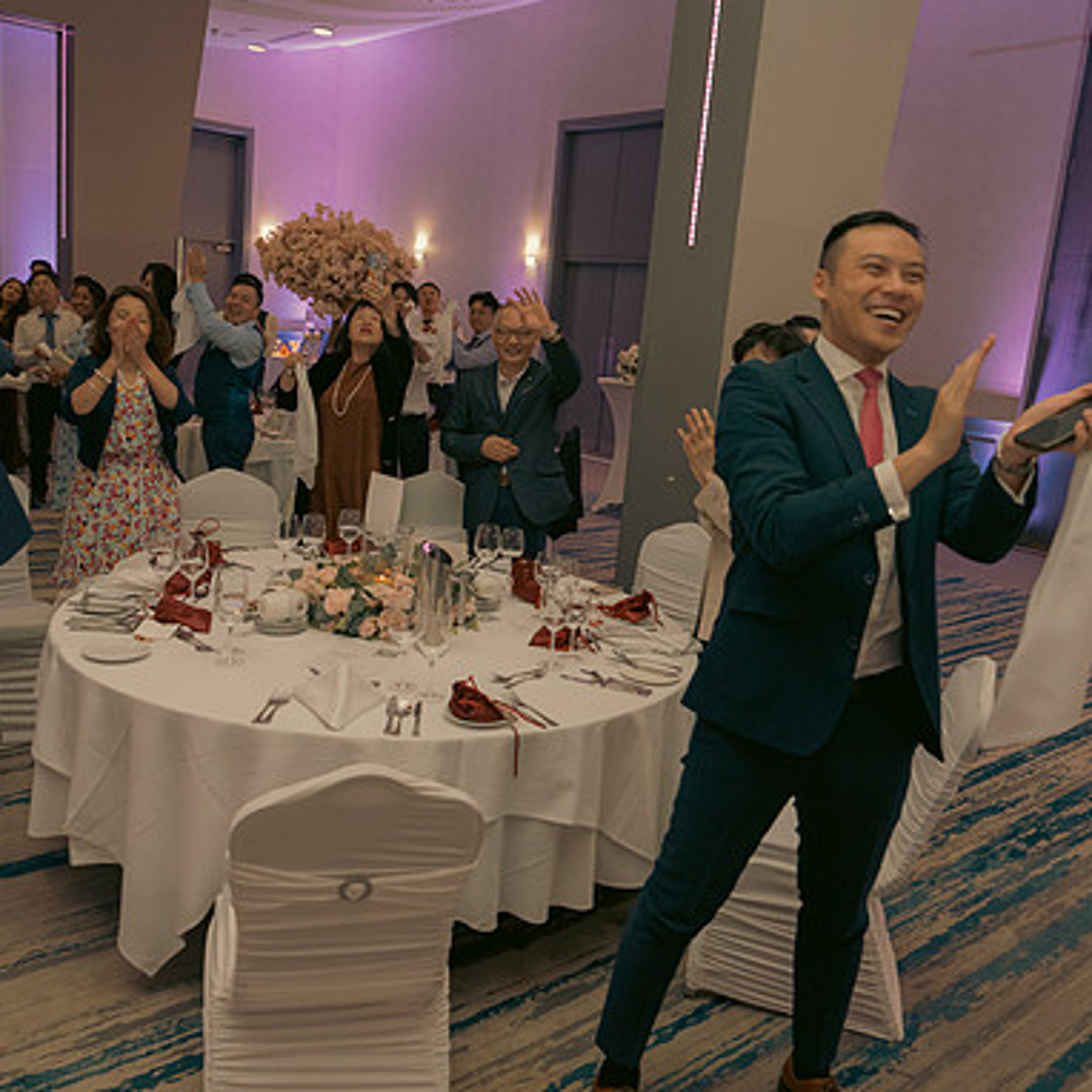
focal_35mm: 31
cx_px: 506
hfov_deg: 52.5
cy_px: 547
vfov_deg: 52.5
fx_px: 1106
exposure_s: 1/160
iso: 2500
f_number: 3.5
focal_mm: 24
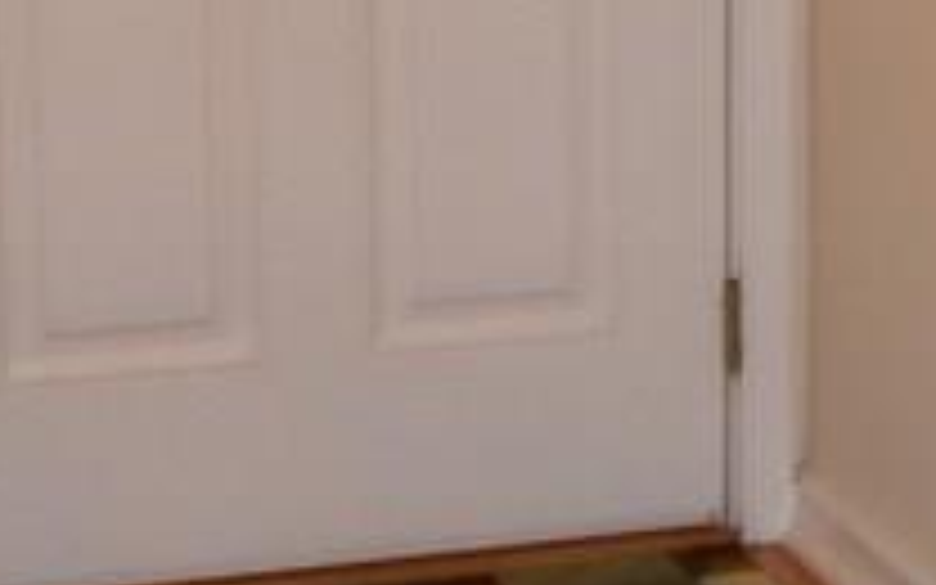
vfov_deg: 9.6
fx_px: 3469
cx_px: 981
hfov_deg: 15.0
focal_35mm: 136
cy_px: 63
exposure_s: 1/25
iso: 200
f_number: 3.2
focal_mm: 4.6
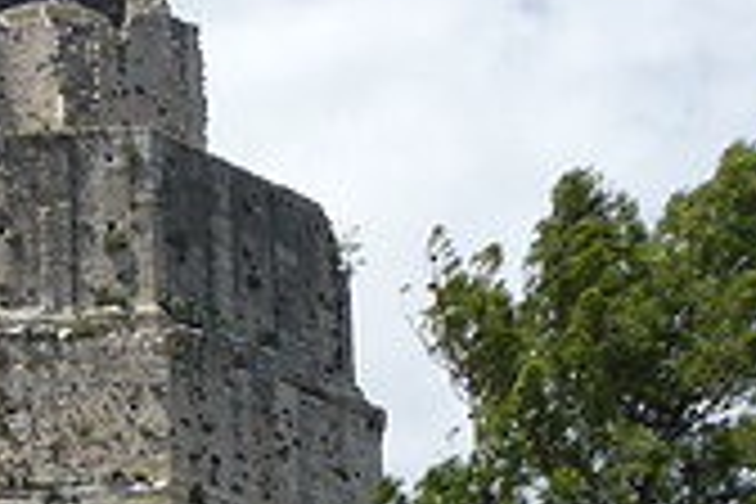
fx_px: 2646
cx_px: -70
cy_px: 657
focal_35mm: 126
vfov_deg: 10.6
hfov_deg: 15.8
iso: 100
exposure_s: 1/1300
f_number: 3.7
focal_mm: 6.1
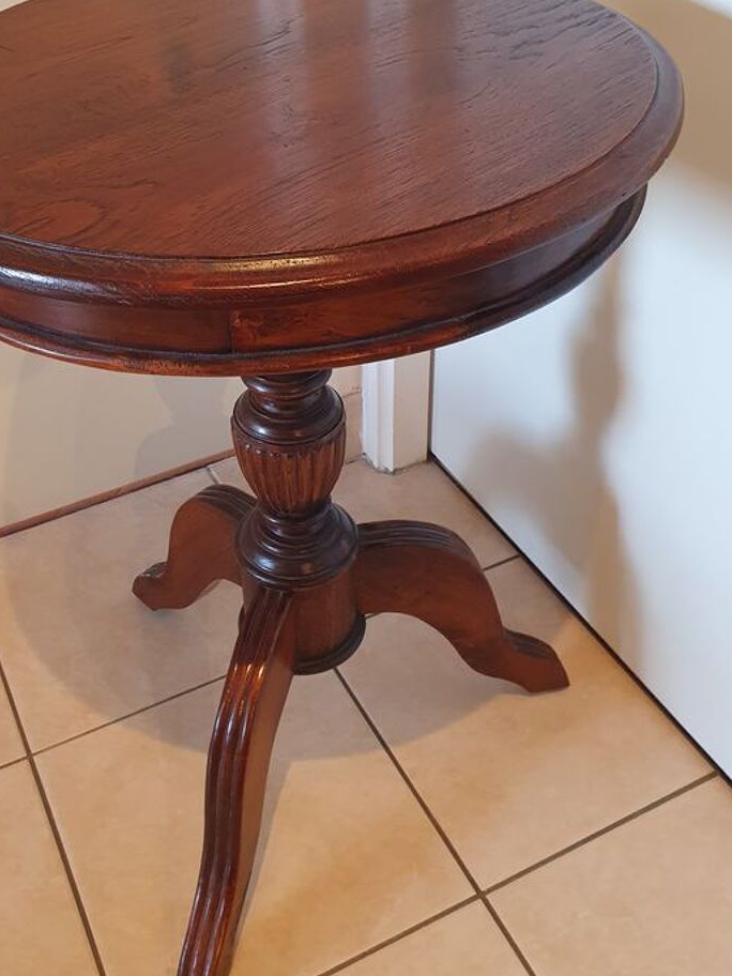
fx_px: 1071
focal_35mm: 38
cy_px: 377
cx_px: 268
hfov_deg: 37.5
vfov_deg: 48.6
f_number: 2.4
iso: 250
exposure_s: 1/50
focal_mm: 4.32
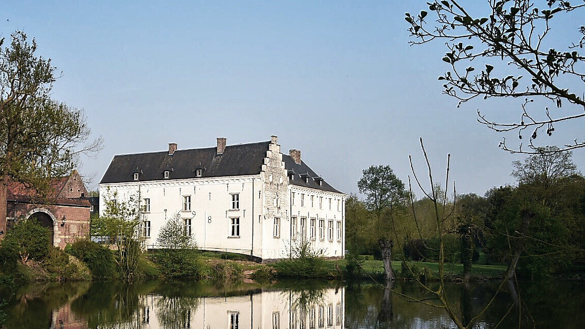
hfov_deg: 43.4
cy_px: 224
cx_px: 204
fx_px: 725
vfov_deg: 25.4
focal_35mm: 47
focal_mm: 21
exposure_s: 1/320
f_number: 11
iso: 400
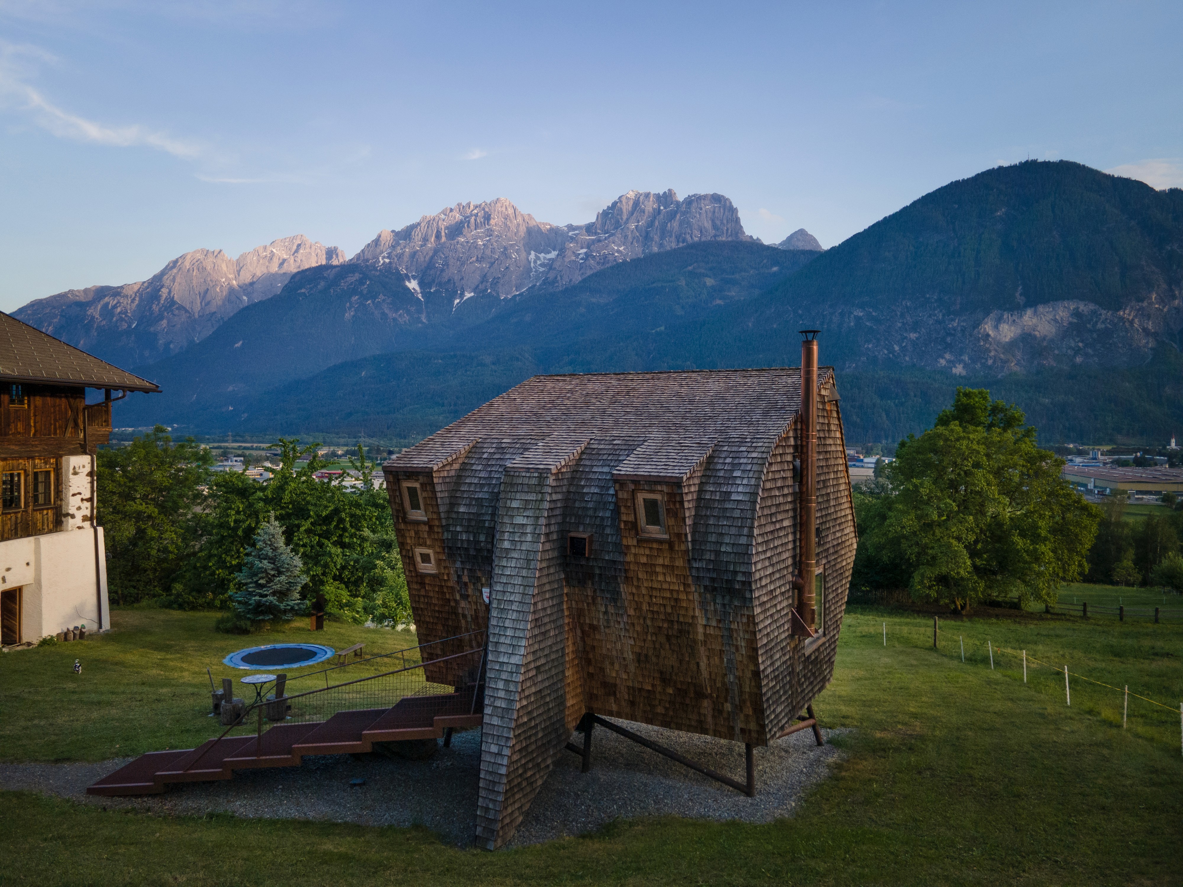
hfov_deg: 71.6
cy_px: 444
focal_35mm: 24
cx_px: 592
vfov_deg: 56.8
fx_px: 820
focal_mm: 4.5
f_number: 2.8
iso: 100
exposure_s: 1/240
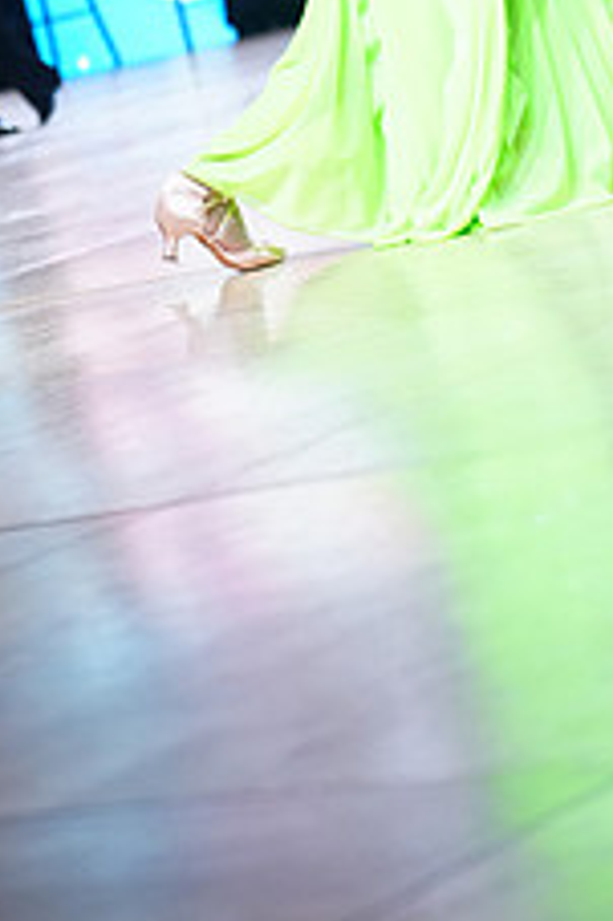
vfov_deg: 11.3
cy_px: -158
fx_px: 4579
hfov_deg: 7.7
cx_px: 152
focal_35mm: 179
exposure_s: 1/640
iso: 1250
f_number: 2.8
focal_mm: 70
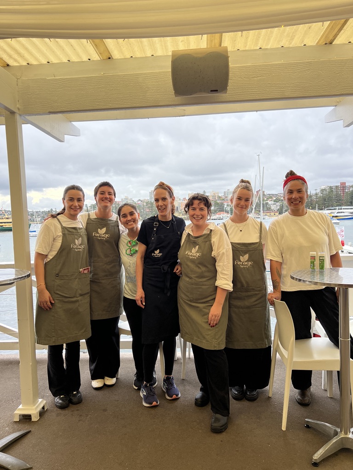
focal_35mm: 26
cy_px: 235
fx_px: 354
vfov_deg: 67.3
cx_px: 176
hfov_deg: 53.1
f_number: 1.5
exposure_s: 1/743
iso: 50
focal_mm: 5.7
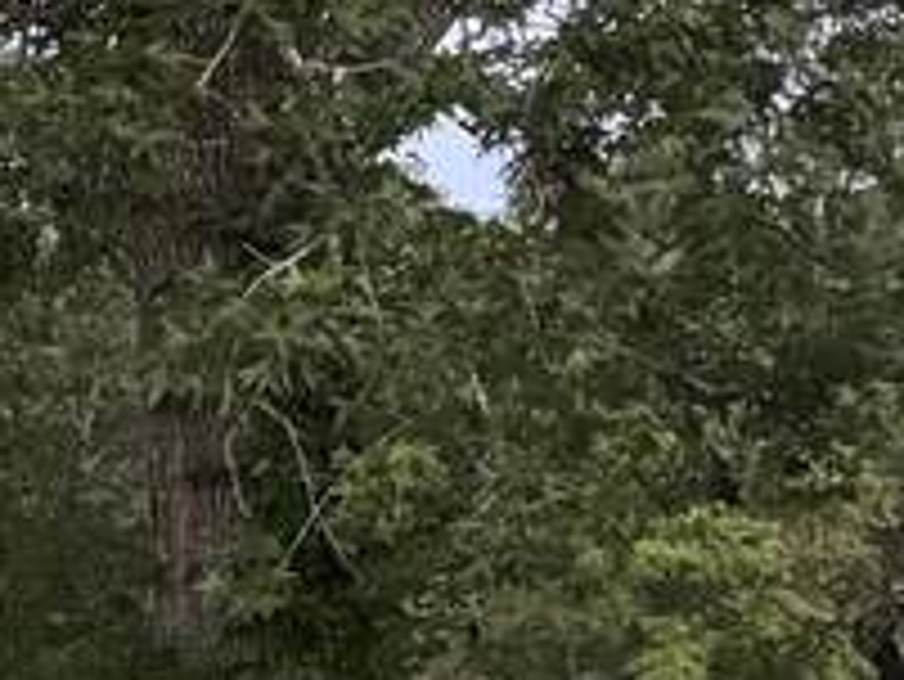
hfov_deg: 10.5
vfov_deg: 9.7
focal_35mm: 153
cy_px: 122
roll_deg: +0.1
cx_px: -1453
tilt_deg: +6.9
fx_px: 3998
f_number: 1.78
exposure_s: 1/60
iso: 800
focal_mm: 6.76
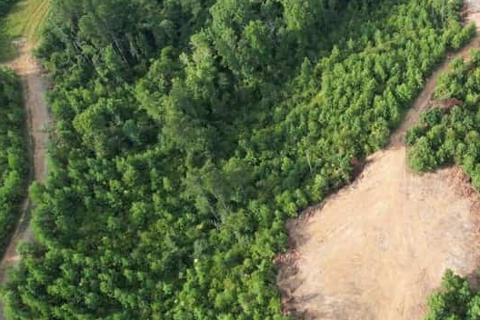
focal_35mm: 40
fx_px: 533
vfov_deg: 33.2
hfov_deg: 45.8
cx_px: 390
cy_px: 121
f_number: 2.8
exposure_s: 1/800
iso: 130
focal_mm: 8.38
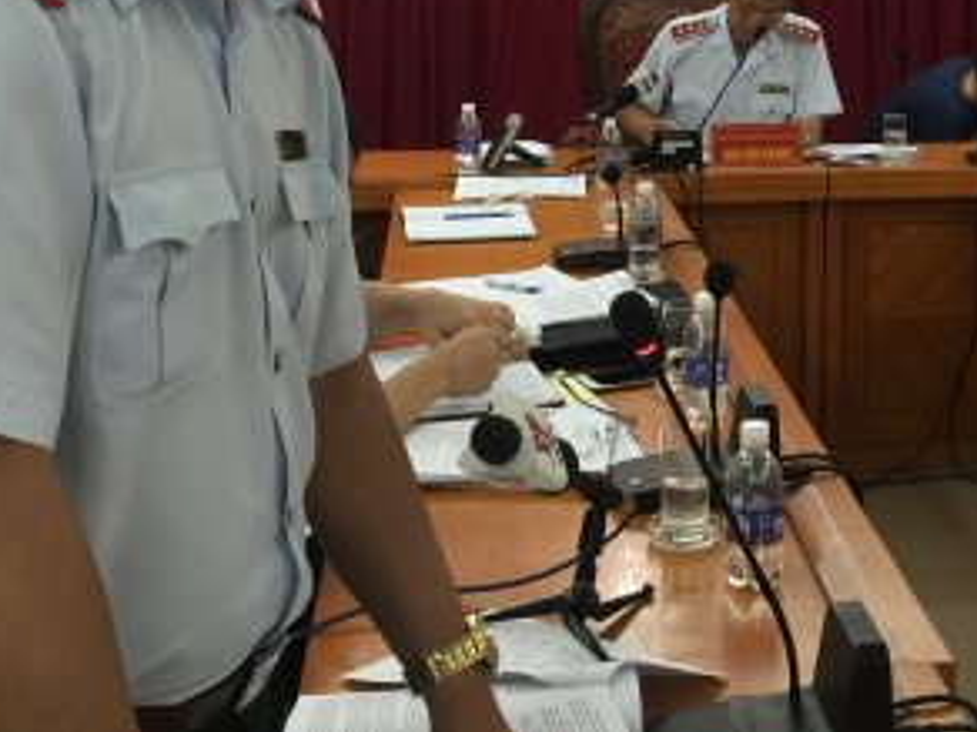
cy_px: -97
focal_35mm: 66
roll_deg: -1.4
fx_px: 1863
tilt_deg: -1.2
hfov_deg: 28.6
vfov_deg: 21.0
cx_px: 825
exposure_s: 1/17
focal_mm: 4.15
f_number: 2.2
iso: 64
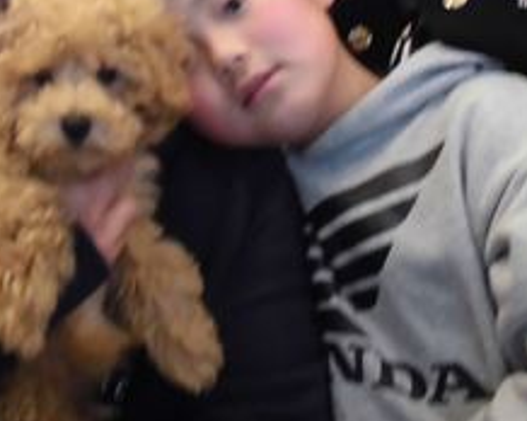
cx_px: 126
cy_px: -99
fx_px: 1091
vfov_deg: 20.3
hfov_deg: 26.8
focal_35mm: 70
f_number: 3.5
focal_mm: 4.6
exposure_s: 1/50
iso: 400
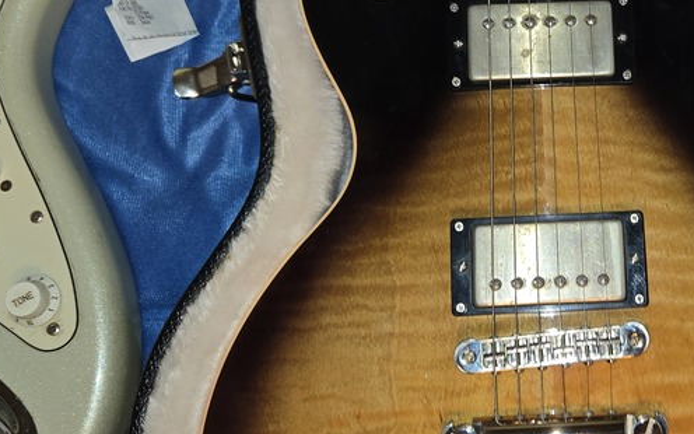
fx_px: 1116
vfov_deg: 21.8
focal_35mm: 59
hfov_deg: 33.2
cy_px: 101
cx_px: 590
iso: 50
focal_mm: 5.4
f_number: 1.8
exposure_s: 1/60
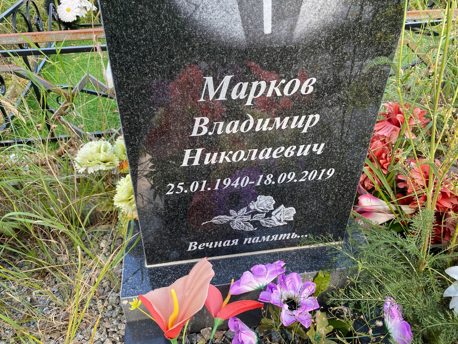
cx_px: 229
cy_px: 172
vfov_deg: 53.1
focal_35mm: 26
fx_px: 344
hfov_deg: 67.3
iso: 32
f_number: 1.8
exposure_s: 1/194
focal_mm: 4.25
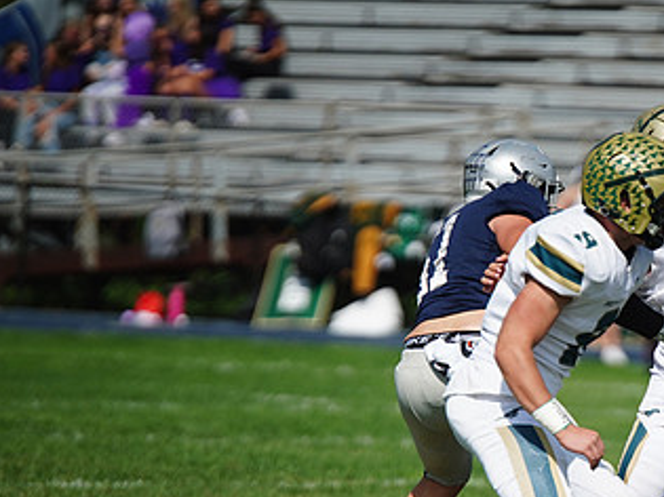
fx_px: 10182
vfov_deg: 2.8
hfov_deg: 3.7
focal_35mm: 531
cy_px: 389
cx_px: 588
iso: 400
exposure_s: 1/8000
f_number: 2.8
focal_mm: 300
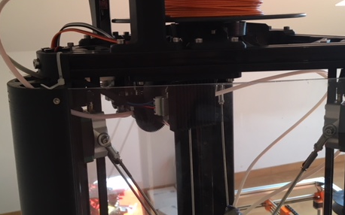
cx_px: 191
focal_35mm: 43
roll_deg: +2.1
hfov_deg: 46.1
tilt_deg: -11.7
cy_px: 89
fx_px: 404
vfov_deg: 29.8
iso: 80
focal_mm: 4.15
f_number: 2.2
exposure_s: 1/33
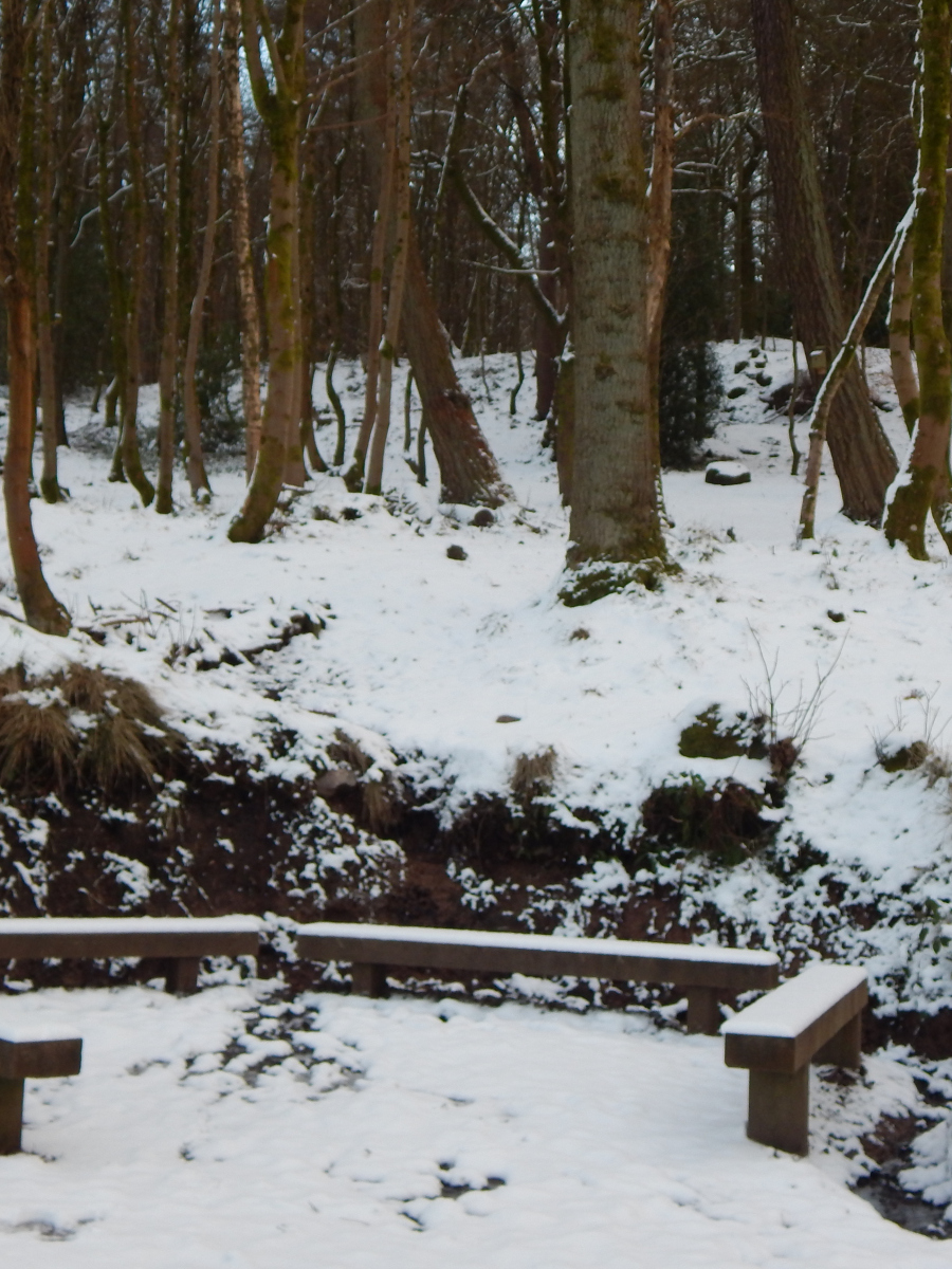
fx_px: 1577
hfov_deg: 33.6
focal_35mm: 43
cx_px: 476
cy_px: 634
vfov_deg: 43.9
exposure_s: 1/100
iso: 125
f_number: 3.6
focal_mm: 7.7
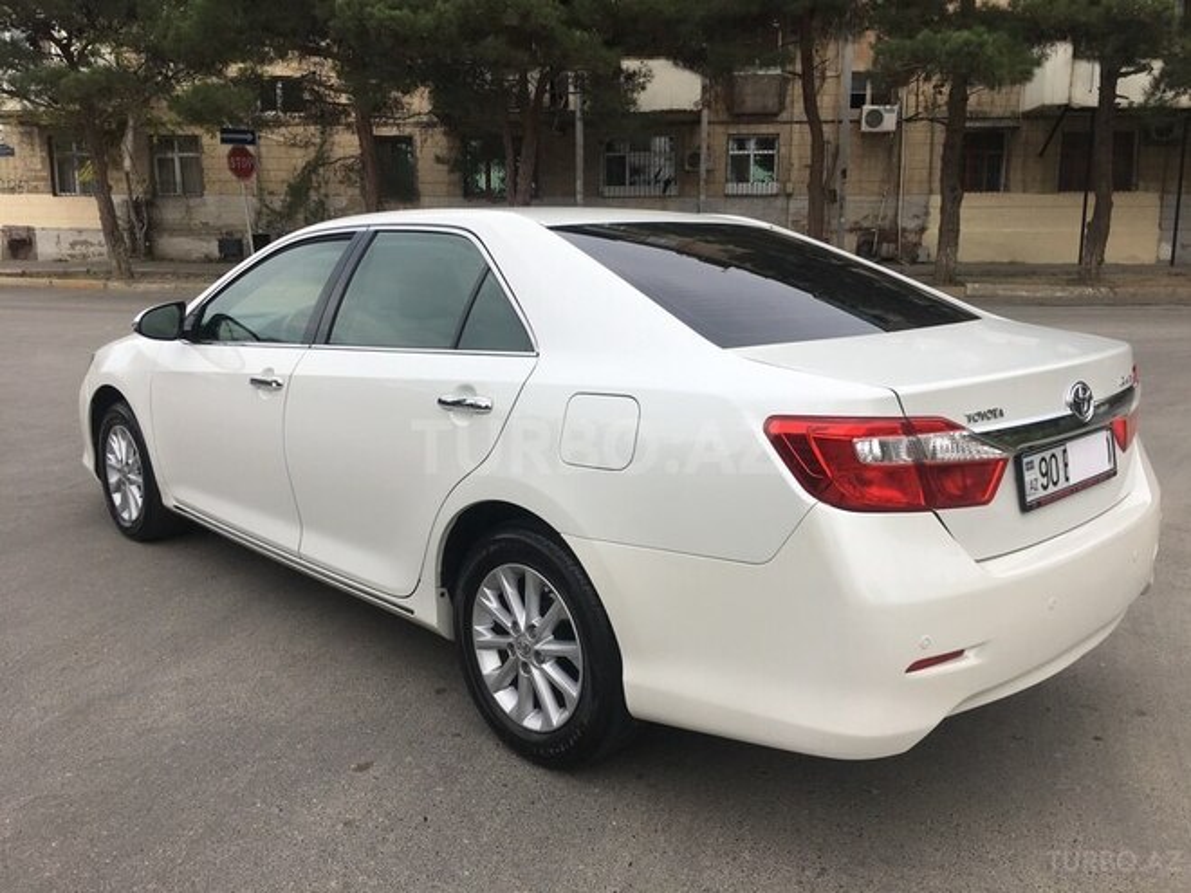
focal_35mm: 29
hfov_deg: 61.7
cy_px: 446
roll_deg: -1.3
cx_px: 596
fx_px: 998
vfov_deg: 48.2
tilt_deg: -10.3
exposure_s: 1/400
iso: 25
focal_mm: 4.15
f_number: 2.2
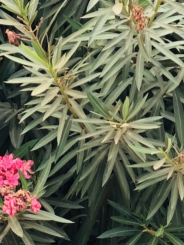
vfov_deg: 6.7
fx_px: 2020
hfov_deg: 5.2
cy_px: 491
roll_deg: +0.1
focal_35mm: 285
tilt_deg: -5.5
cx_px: -15
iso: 16
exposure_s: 1/222
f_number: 2.4
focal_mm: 6
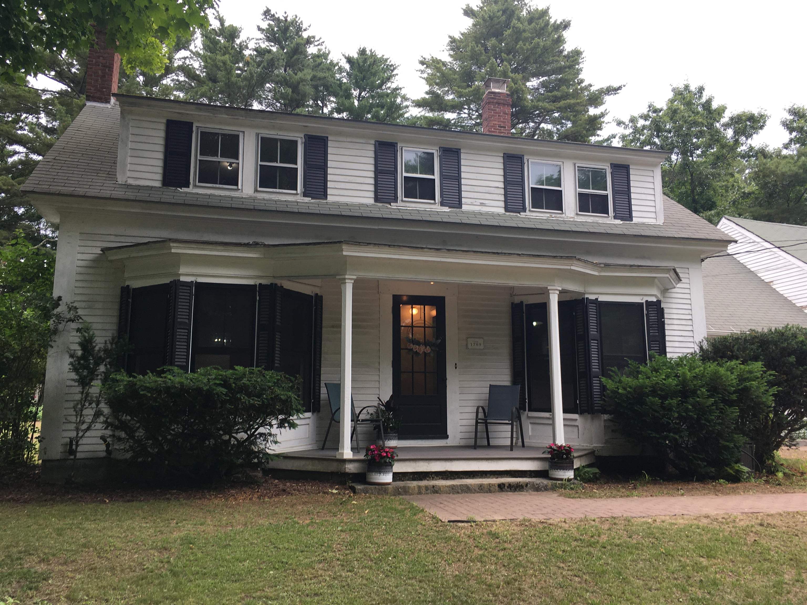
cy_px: 302
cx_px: 404
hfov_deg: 61.7
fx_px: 676
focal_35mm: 29
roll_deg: -1.2
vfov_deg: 48.2
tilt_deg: +10.3
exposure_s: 1/199
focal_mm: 4.15
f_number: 2.2
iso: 25
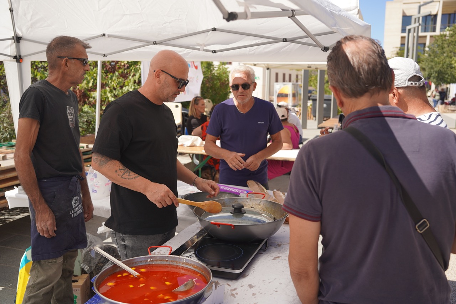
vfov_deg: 38.0
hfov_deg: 54.7
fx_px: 441
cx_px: 228
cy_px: 152
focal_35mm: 35
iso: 100
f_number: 4.5
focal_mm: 34.8
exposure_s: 1/500
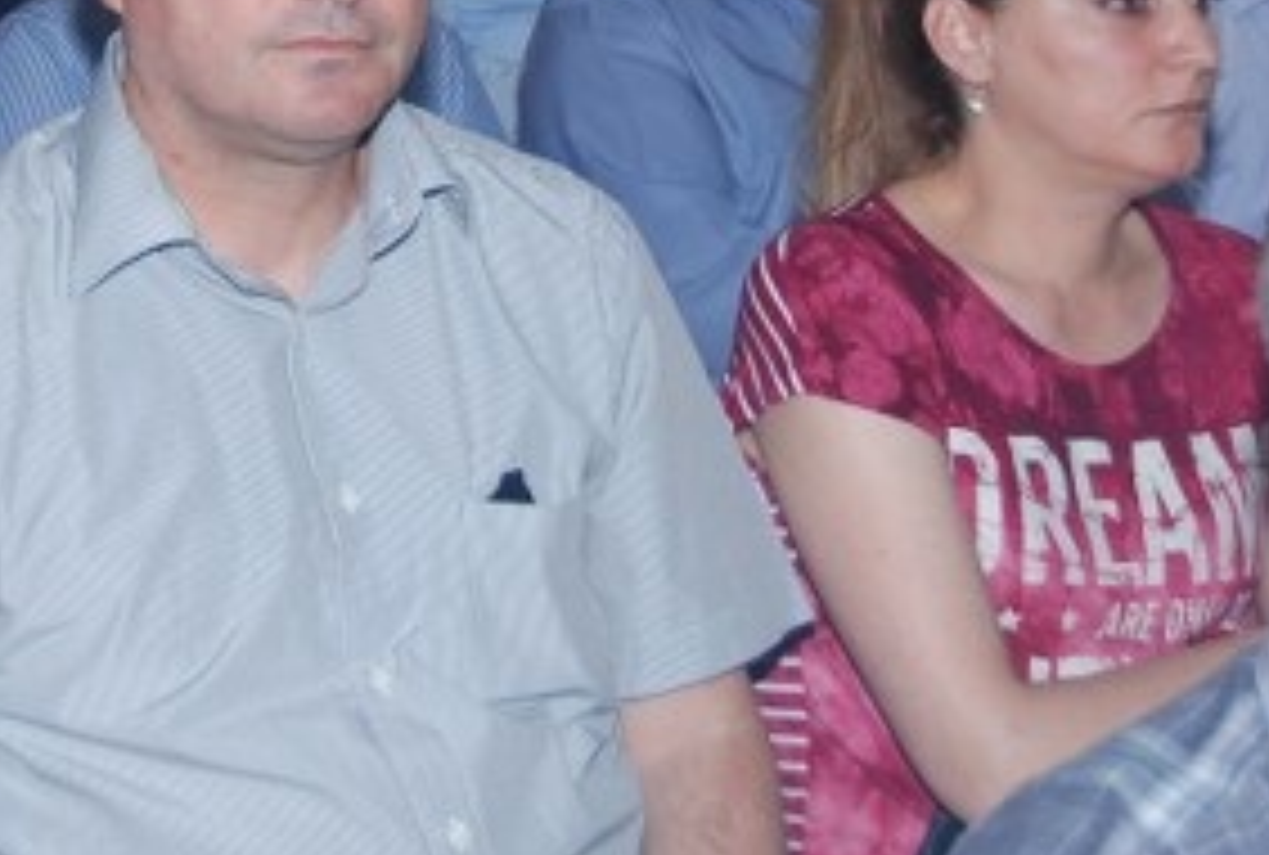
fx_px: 4809
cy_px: -151
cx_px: 212
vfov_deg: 10.0
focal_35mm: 136
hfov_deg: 14.9
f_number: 4.2
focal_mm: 32
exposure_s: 1/60
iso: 200
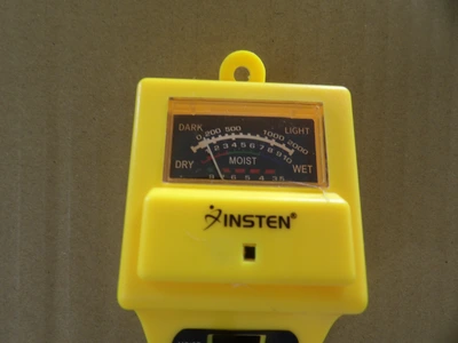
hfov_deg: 71.6
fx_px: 318
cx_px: 229
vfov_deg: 56.8
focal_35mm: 24
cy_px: 172
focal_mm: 4.3
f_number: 3.2
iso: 163
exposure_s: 1/33
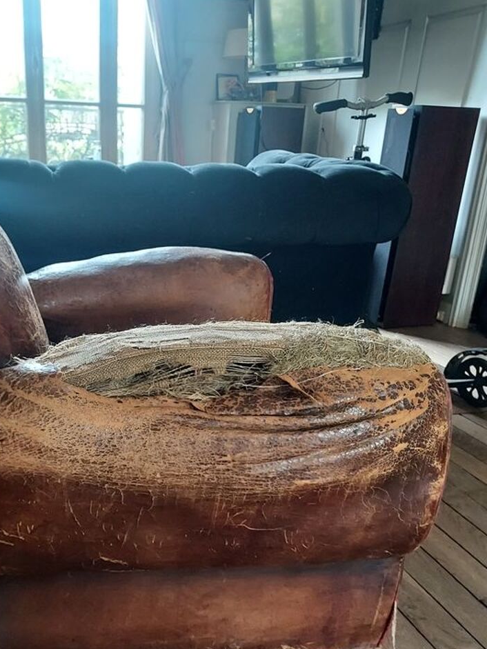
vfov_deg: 53.5
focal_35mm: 34
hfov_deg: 41.4
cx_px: 170
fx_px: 638
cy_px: 392
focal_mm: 4.6
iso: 500
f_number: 1.8
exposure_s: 1/33
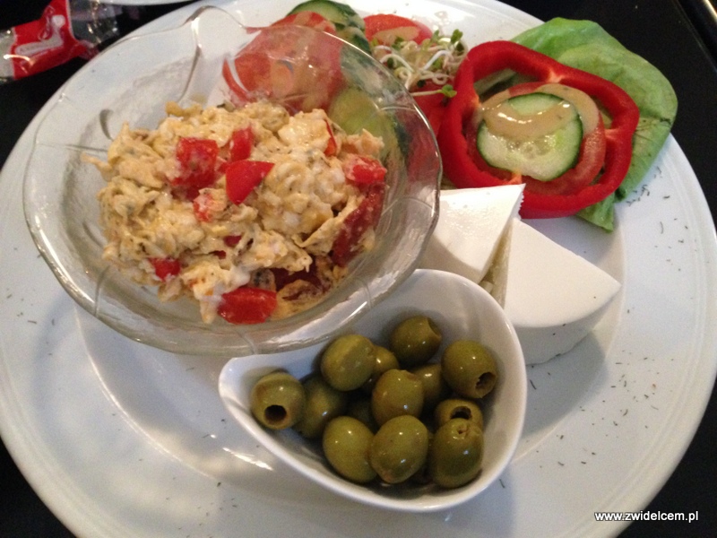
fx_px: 684
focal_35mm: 33
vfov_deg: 42.9
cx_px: 358
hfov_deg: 55.4
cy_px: 269
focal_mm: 4.12
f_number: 2.4
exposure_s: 1/15
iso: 640
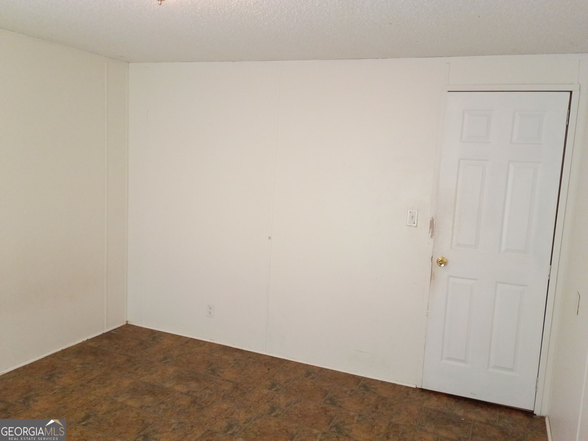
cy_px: 220
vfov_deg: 48.2
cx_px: 294
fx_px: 493
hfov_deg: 61.7
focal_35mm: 29
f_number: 1.8
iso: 841
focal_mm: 4.27
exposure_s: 1/60
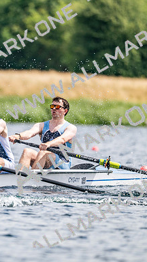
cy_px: 131
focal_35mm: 633
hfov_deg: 1.9
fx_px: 4386
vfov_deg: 3.4
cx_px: -44
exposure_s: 1/2500
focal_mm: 400
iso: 280
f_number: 4.5
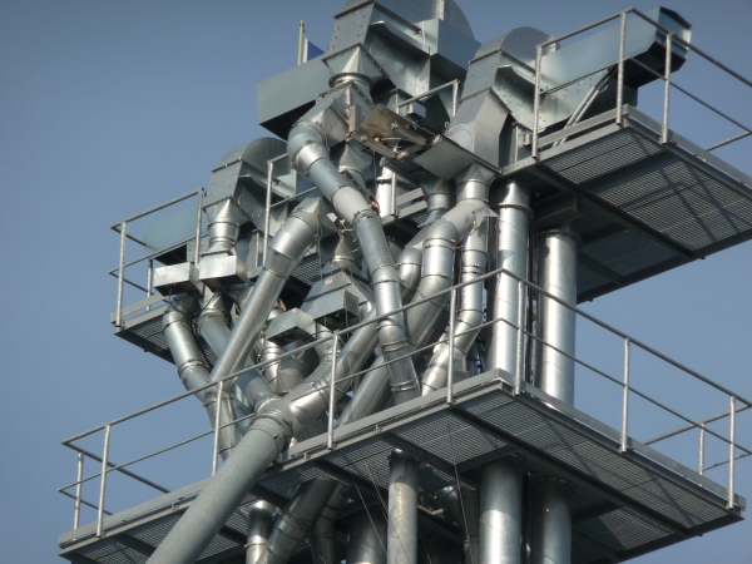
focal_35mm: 280
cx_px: 376
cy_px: 282
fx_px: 6083
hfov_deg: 7.1
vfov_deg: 5.3
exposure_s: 1/800
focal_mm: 47
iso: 100
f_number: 4.9
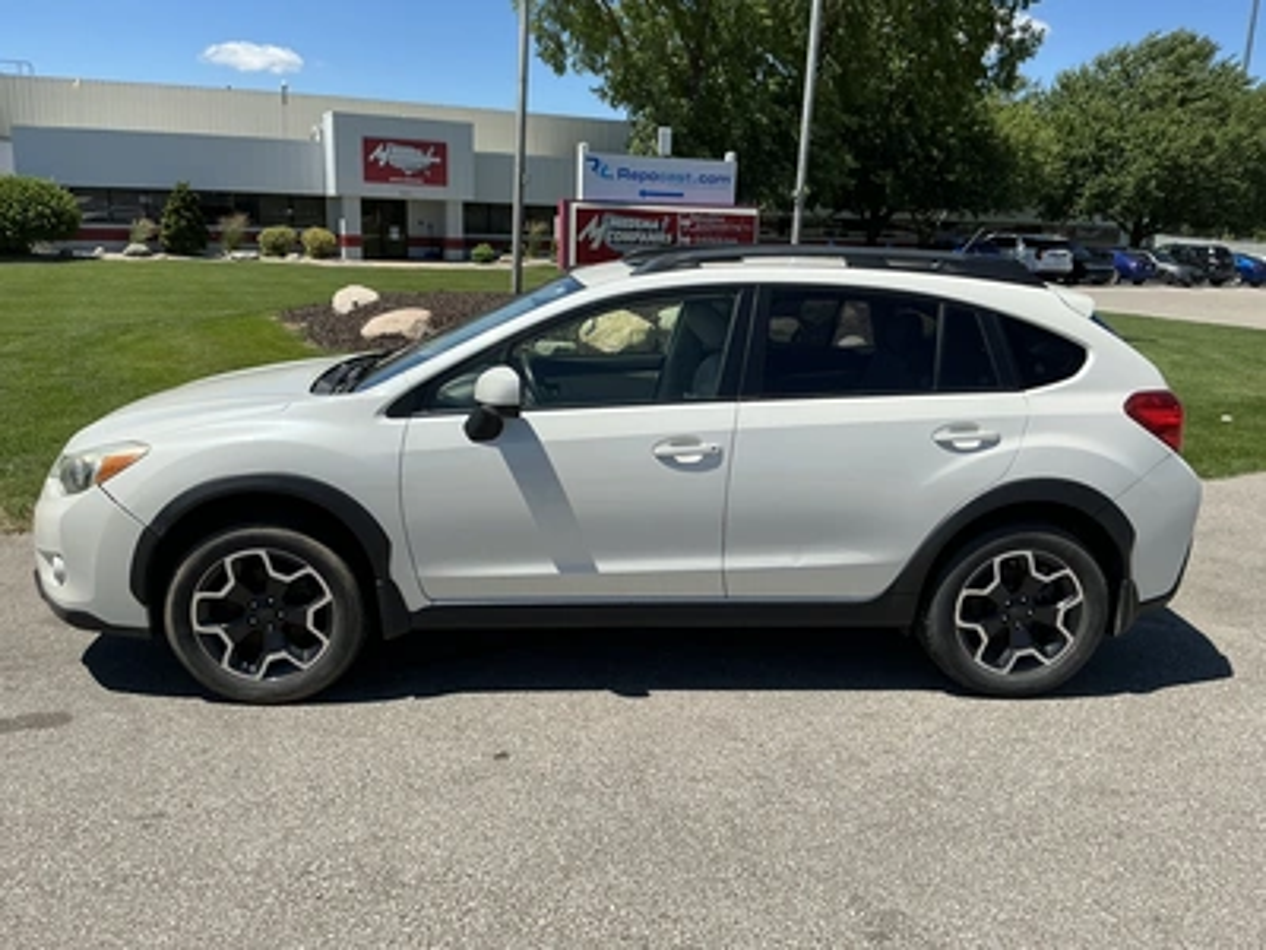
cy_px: 475
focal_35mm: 28
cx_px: 633
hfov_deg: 63.4
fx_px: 1024
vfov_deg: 49.7
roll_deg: -1.7
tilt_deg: -12.5
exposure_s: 1/2538
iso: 25
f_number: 1.8
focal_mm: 3
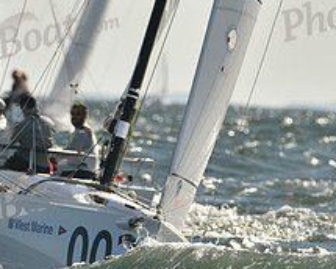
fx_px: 10054
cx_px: 202
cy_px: 104
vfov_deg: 1.5
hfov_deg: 1.9
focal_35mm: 1011
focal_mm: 400
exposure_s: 1/1600
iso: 250
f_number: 6.3
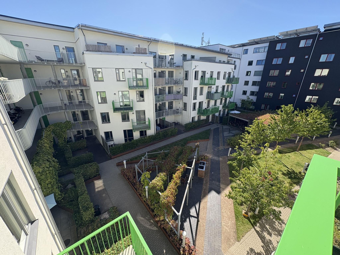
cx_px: 170
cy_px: 128
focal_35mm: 14
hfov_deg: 102.1
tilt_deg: -20.0
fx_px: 138
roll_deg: +0.3
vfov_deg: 85.7
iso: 40
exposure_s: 1/591
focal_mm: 2.22
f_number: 2.2
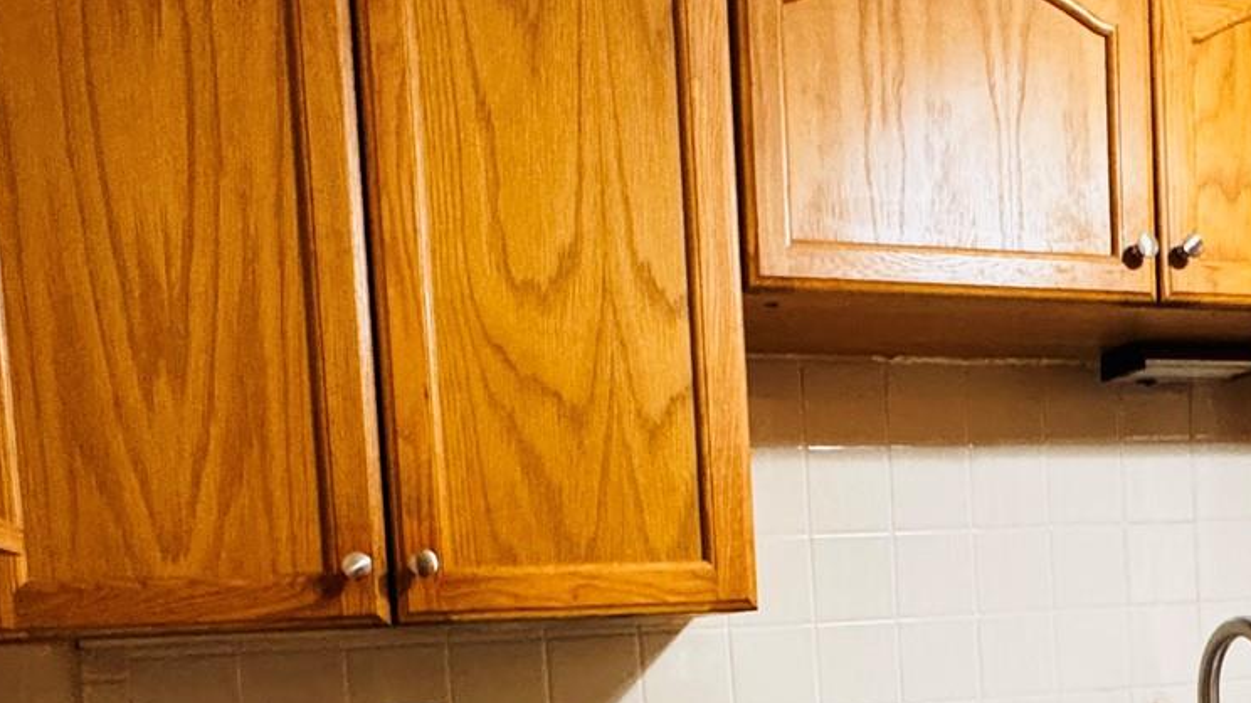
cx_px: 837
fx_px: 1393
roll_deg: +2.5
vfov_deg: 26.6
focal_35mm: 42
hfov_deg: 47.6
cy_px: 723
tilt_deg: -4.4
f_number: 2.2
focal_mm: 2.22
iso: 640
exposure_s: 1/60
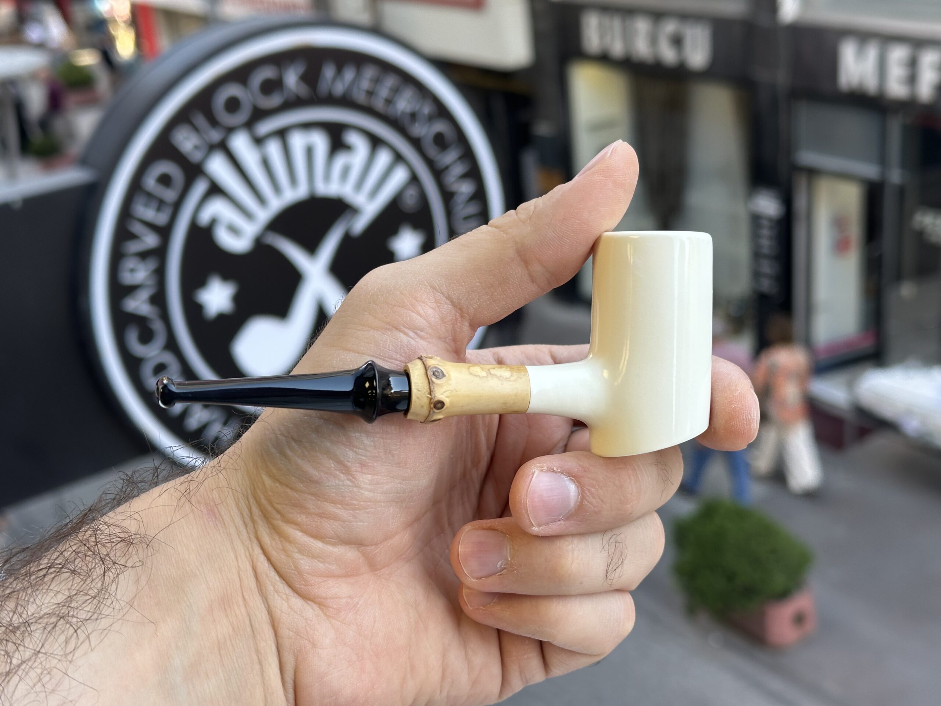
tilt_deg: -23.1
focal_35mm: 48
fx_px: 1305
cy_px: 353
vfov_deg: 30.3
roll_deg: +5.8
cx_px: 470
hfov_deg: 39.7
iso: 50
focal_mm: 6.86
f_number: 1.78
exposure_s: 1/121
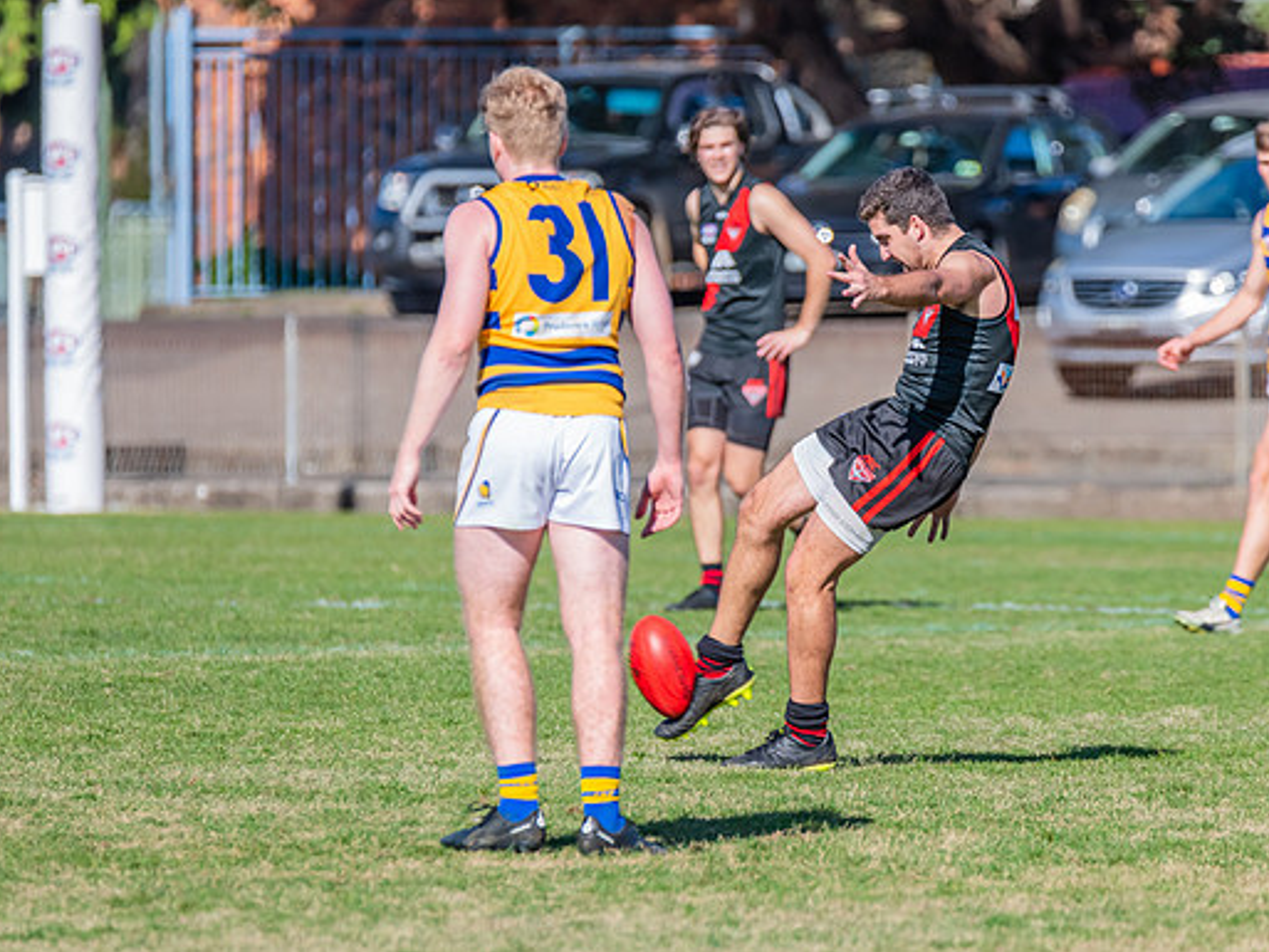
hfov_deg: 3.4
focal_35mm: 583
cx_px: 655
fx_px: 21377
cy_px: 500
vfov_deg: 2.6
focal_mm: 500
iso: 800
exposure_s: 1/1600
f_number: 9
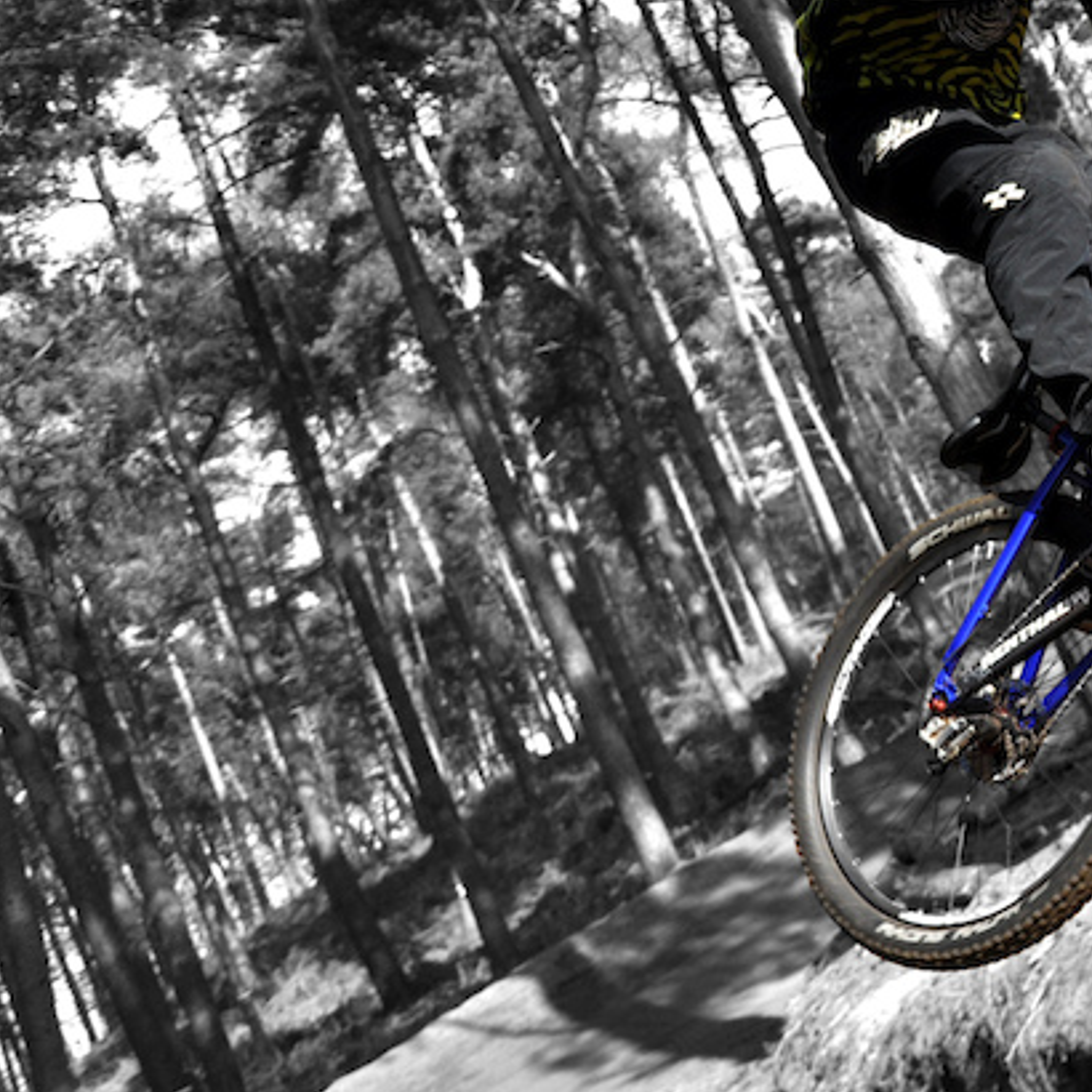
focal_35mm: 70
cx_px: 1217
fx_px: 2498
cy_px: 336
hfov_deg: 23.1
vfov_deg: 24.5
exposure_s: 1/1250
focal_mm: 22
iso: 200
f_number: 5
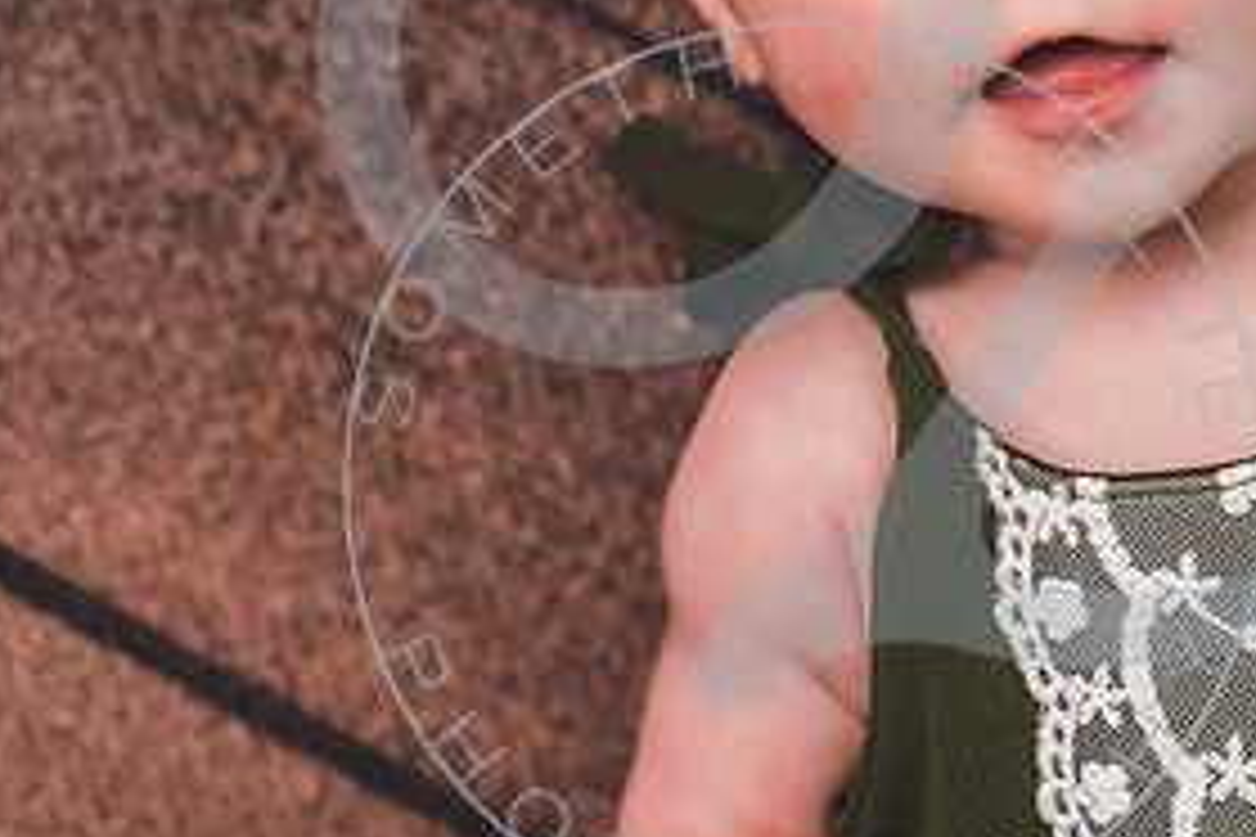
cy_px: 106
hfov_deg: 19.4
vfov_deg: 13.1
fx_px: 3628
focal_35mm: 104
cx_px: 1031
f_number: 2.8
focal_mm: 50
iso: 250
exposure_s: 1/320
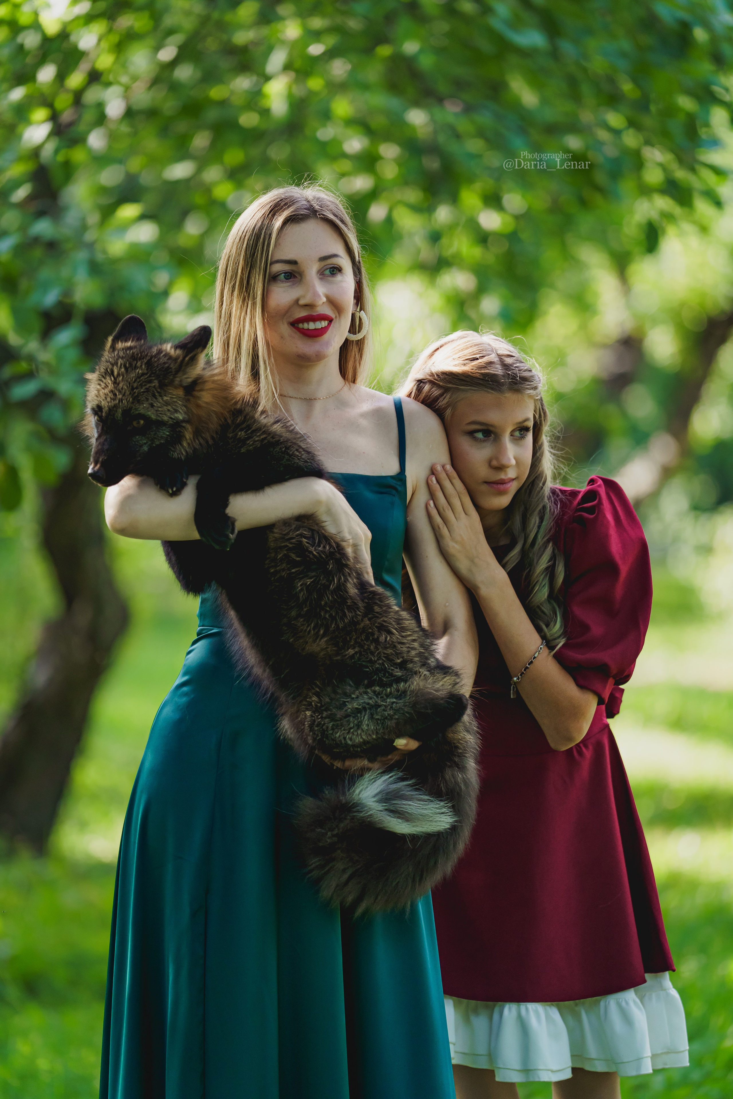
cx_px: 366
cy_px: 550
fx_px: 4795
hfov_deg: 8.7
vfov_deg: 13.1
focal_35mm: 157
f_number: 2.8
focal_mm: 157
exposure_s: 1/800
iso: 800
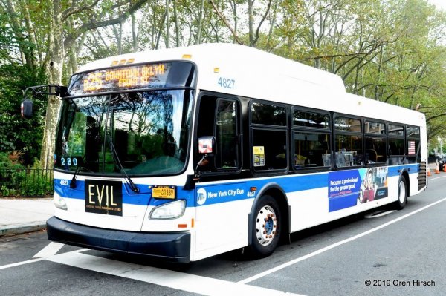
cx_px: 223
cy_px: 148
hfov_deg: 67.4
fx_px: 334
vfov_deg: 47.9
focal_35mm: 27
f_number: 7.1
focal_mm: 18
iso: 1600
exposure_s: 1/200
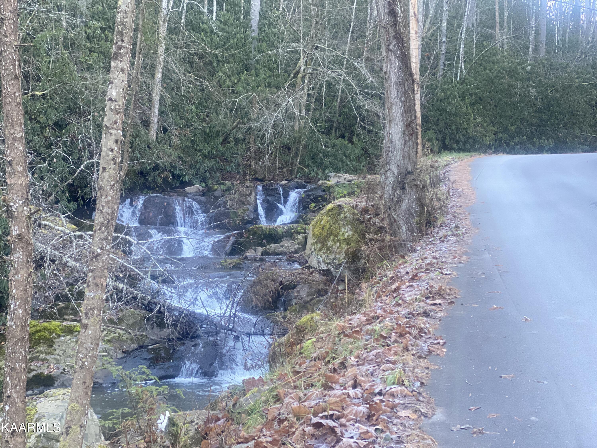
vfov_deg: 28.0
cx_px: 298
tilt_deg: +2.4
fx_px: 897
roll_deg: +0.7
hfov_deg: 36.8
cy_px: 224
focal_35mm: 52
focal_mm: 6
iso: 250
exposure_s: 1/122
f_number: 2
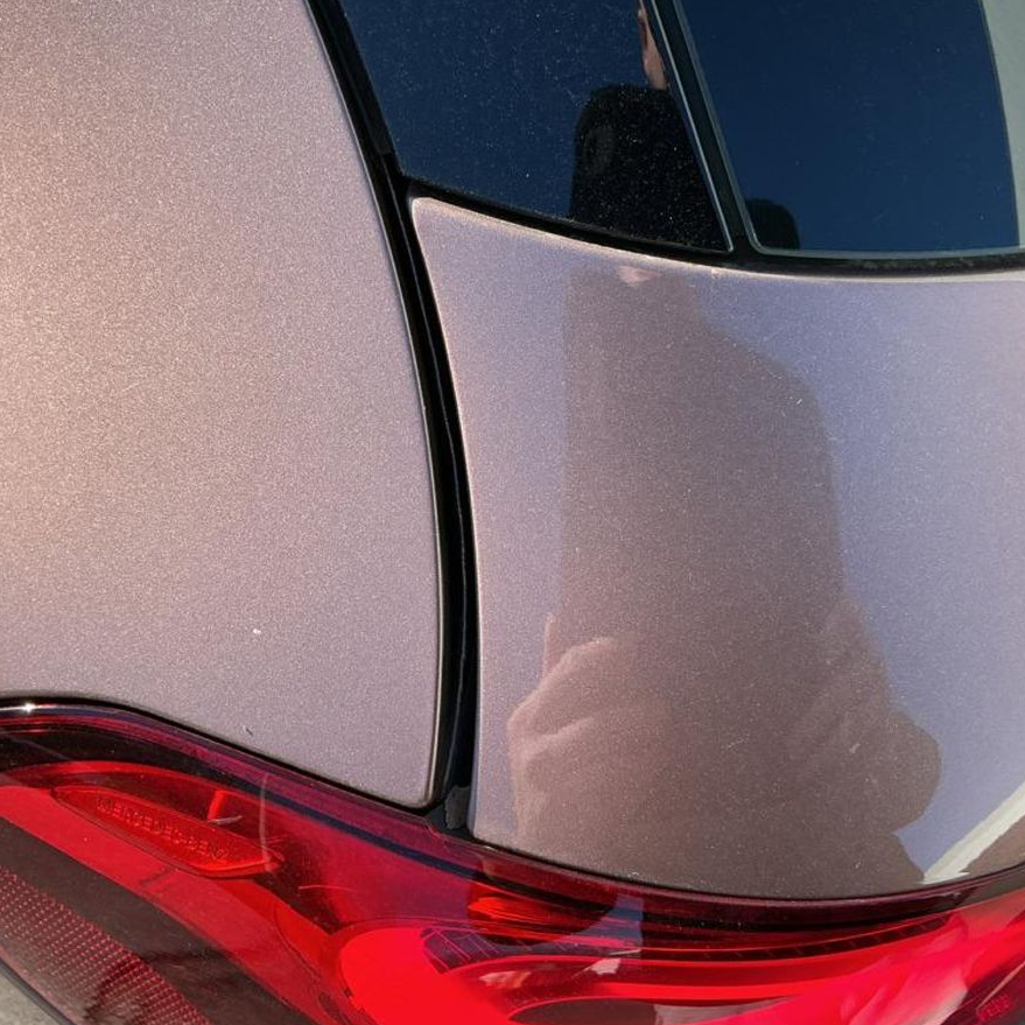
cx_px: 497
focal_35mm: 35
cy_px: 504
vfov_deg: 47.2
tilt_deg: -54.3
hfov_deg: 47.2
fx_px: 1173
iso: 25
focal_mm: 3
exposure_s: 1/529
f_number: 1.8
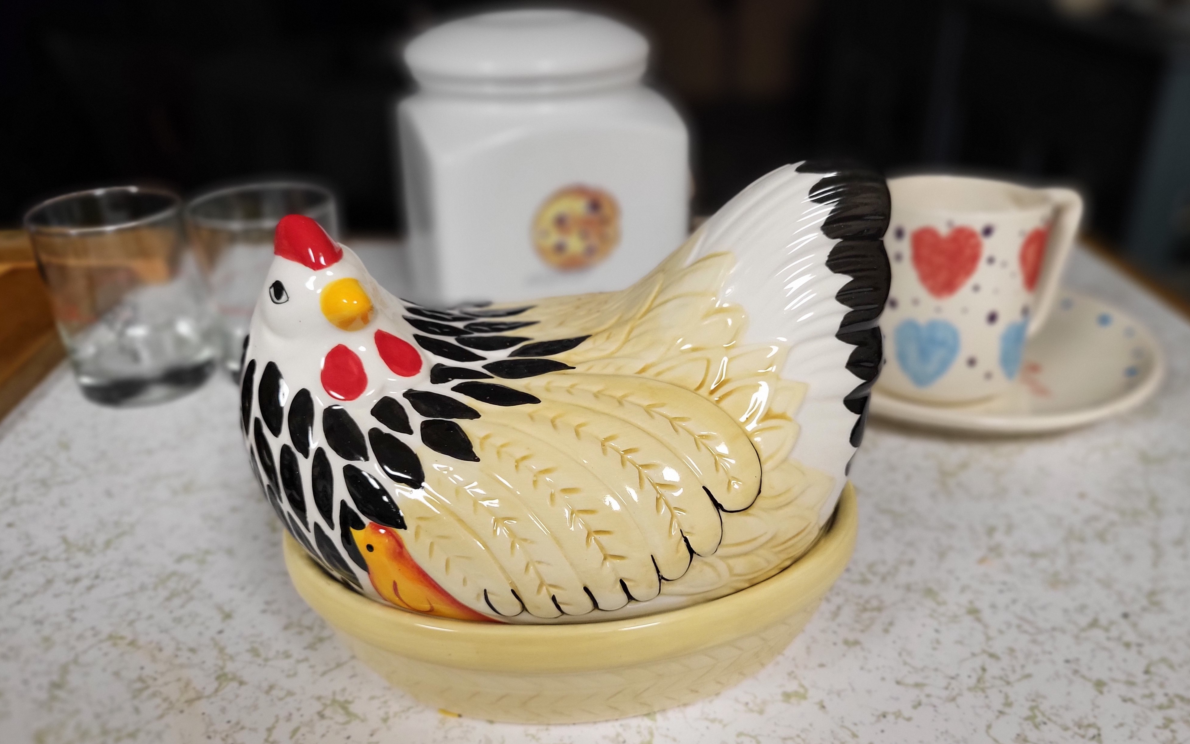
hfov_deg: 66.5
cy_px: 415
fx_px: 908
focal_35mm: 28
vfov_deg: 44.5
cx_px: 597
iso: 250
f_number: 1.8
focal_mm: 5.4
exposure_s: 1/120
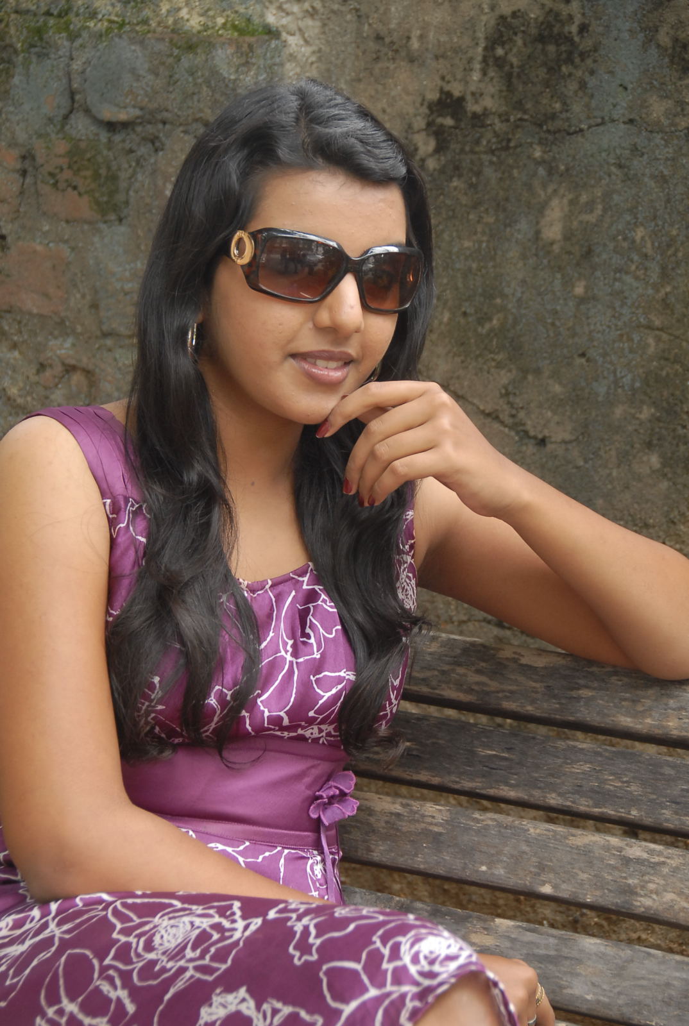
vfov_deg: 19.4
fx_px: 3000
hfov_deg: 13.1
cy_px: 513
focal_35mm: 105
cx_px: 344
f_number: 5.6
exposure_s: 1/80
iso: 400
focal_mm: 70
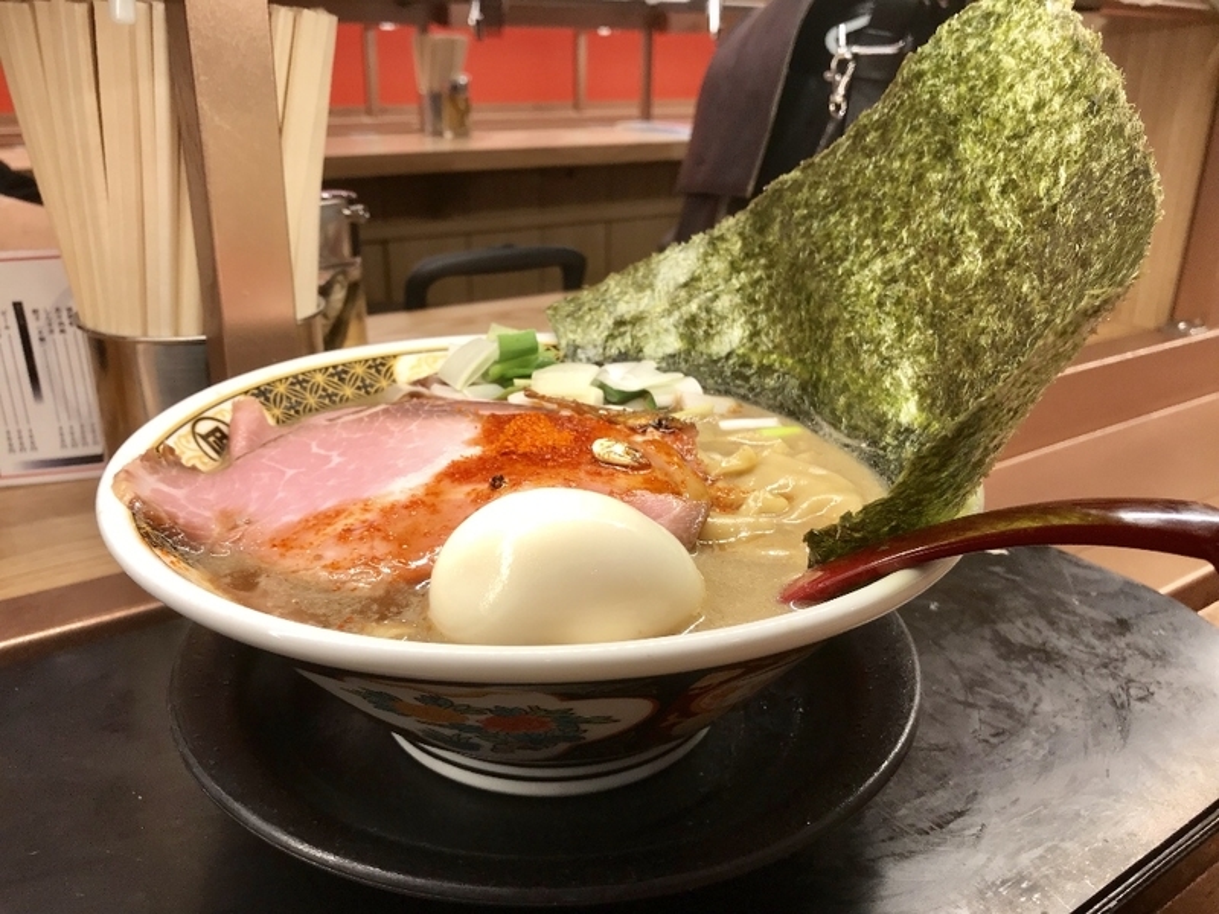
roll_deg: -1.2
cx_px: 610
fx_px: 986
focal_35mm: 28
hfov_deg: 63.4
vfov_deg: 49.7
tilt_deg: -21.0
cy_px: 457
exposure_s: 1/60
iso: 25
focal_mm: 3.99
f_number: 1.8
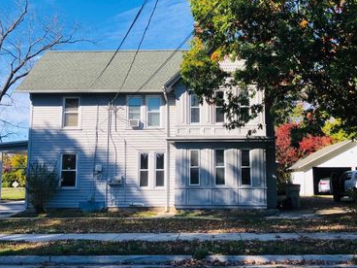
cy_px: 125
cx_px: 200
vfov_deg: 37.7
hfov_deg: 48.9
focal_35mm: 38
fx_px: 392
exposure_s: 1/1130
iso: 20
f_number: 1.8
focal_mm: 3.99
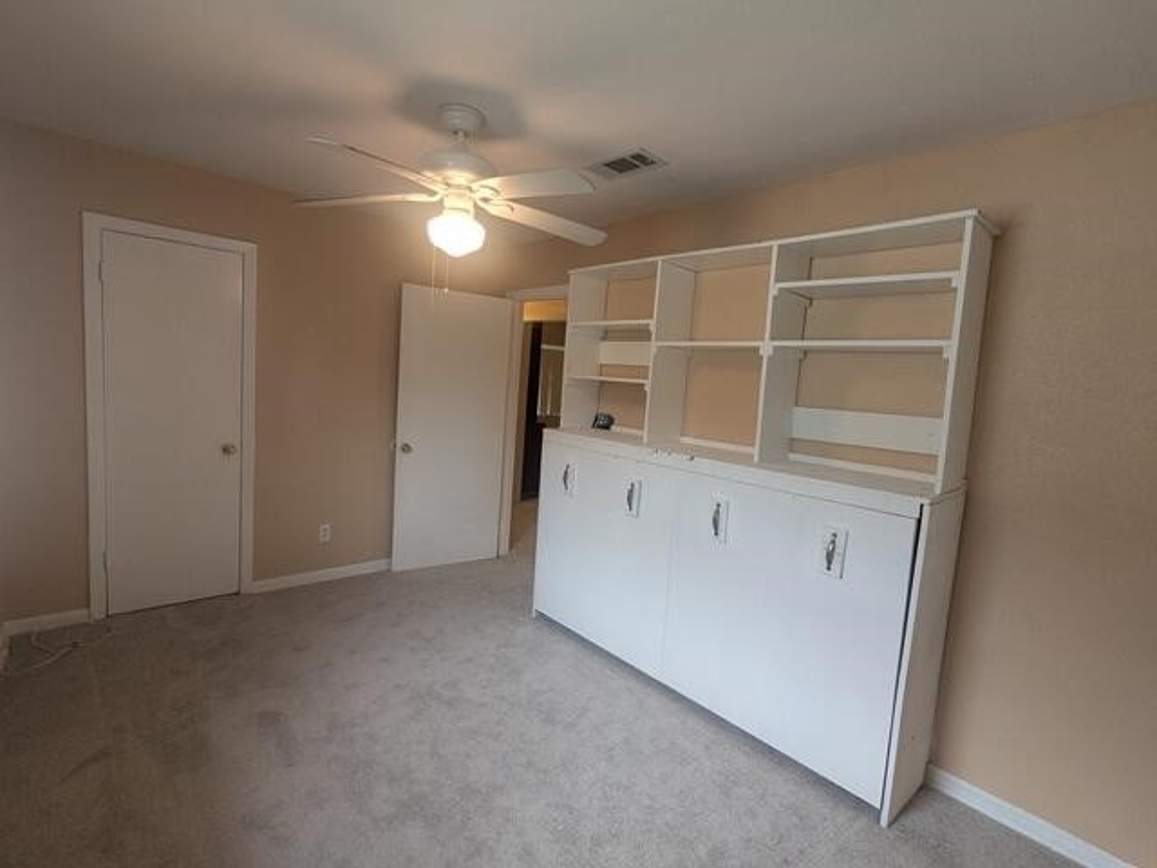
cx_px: 578
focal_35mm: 16
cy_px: 434
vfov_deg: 78.1
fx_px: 535
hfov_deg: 94.5
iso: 57
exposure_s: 1/40
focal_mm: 2.35
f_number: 2.2
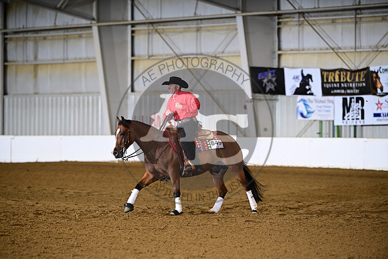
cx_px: 194
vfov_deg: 6.9
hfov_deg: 10.3
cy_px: 130
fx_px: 2156
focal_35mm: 200
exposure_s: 1/200
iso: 2500
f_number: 4
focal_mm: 200
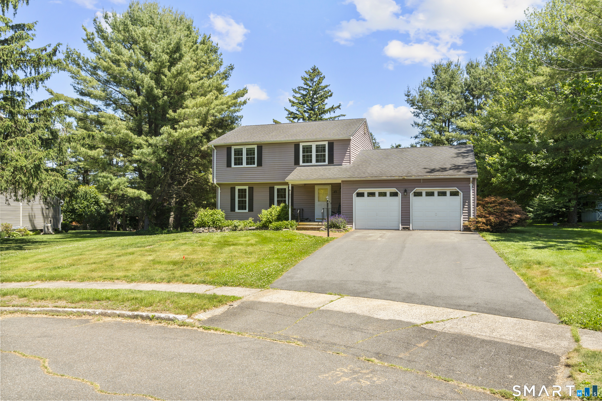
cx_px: 301
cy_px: 200
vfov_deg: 49.6
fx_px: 435
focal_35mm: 26
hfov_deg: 69.4
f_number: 9
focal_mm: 26
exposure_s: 1/50
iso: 250
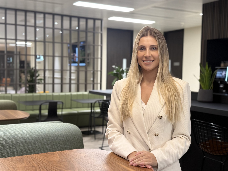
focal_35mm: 48
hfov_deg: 39.7
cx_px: 114
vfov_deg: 30.3
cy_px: 86
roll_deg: -1.1
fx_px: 316
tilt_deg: -3.0
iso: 200
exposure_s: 1/50
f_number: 1.78
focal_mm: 6.76
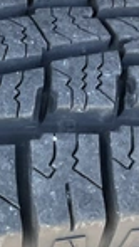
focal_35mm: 86
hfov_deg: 13.3
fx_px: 562
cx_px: -69
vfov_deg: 24.4
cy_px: 192
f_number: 1.8
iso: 64
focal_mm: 3
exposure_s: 1/122
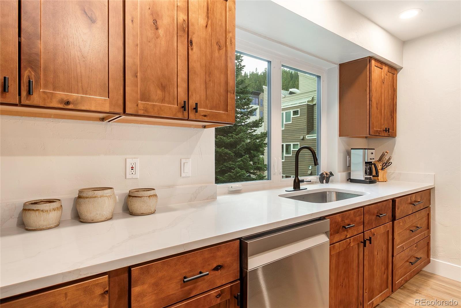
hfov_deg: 90.0
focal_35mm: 18
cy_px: 154
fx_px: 231
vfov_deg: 67.4
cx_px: 230
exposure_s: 1/1.67
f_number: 10
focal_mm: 12
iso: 100
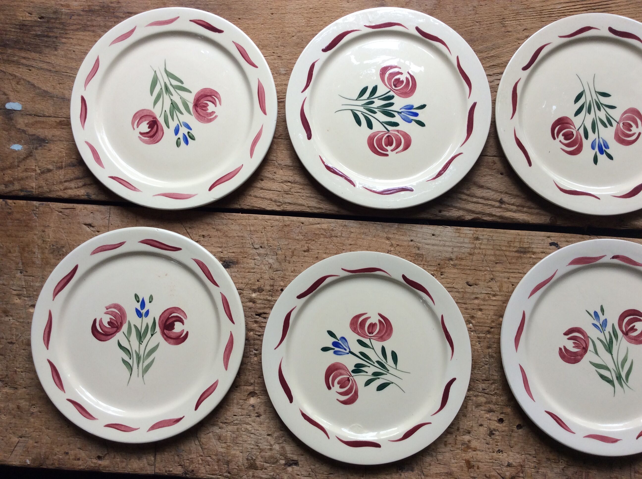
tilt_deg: -85.1
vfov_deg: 44.1
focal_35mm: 32
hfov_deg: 56.9
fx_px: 593
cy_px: 240
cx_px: 321
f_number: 2.4
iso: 32
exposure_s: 1/100
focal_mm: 3.3
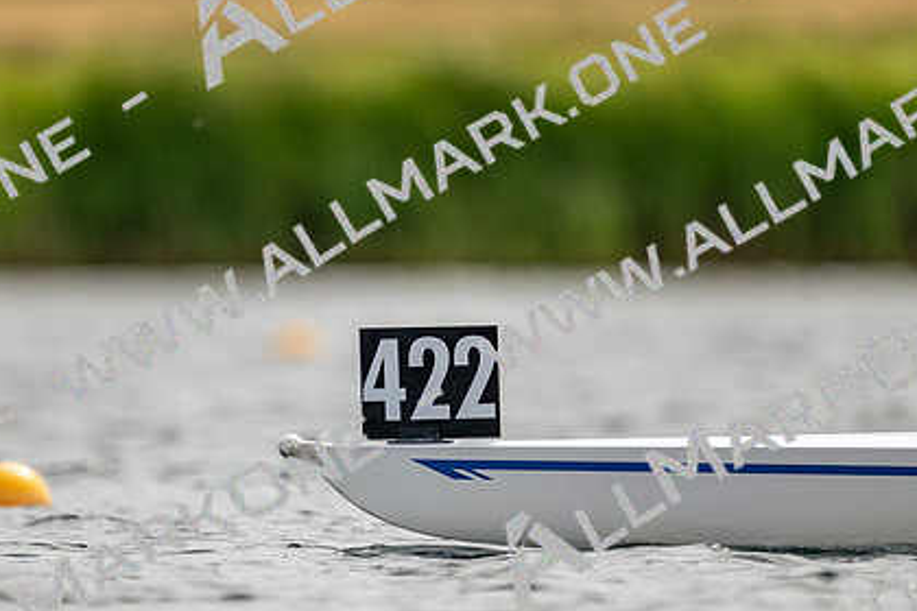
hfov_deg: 1.7
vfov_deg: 1.1
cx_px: 319
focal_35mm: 1243
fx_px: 31659
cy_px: 409
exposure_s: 1/2000
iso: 200
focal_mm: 600
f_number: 4
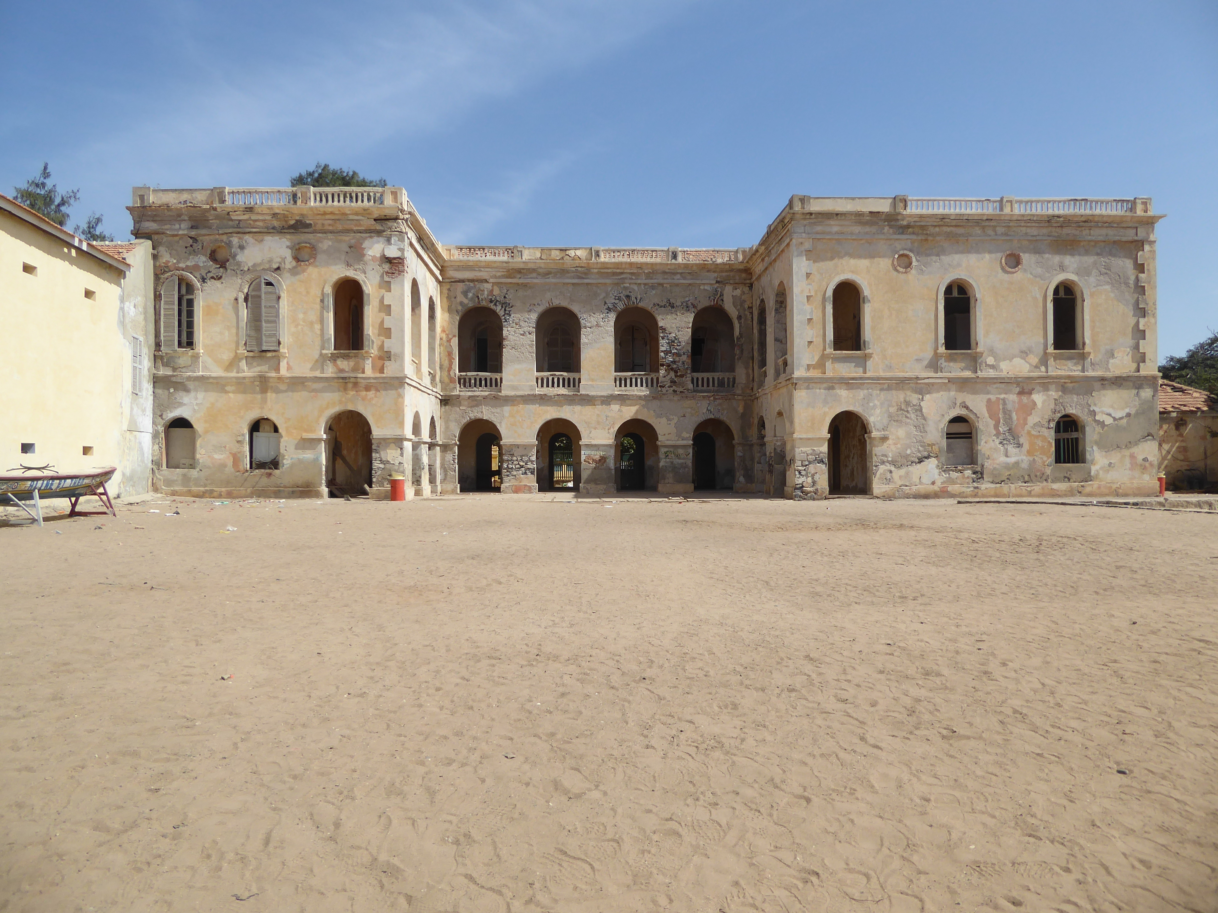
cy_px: 456
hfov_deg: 69.4
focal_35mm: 25
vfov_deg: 54.9
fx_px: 880
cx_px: 609
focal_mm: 4.3
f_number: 3.3
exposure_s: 1/1000
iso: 80
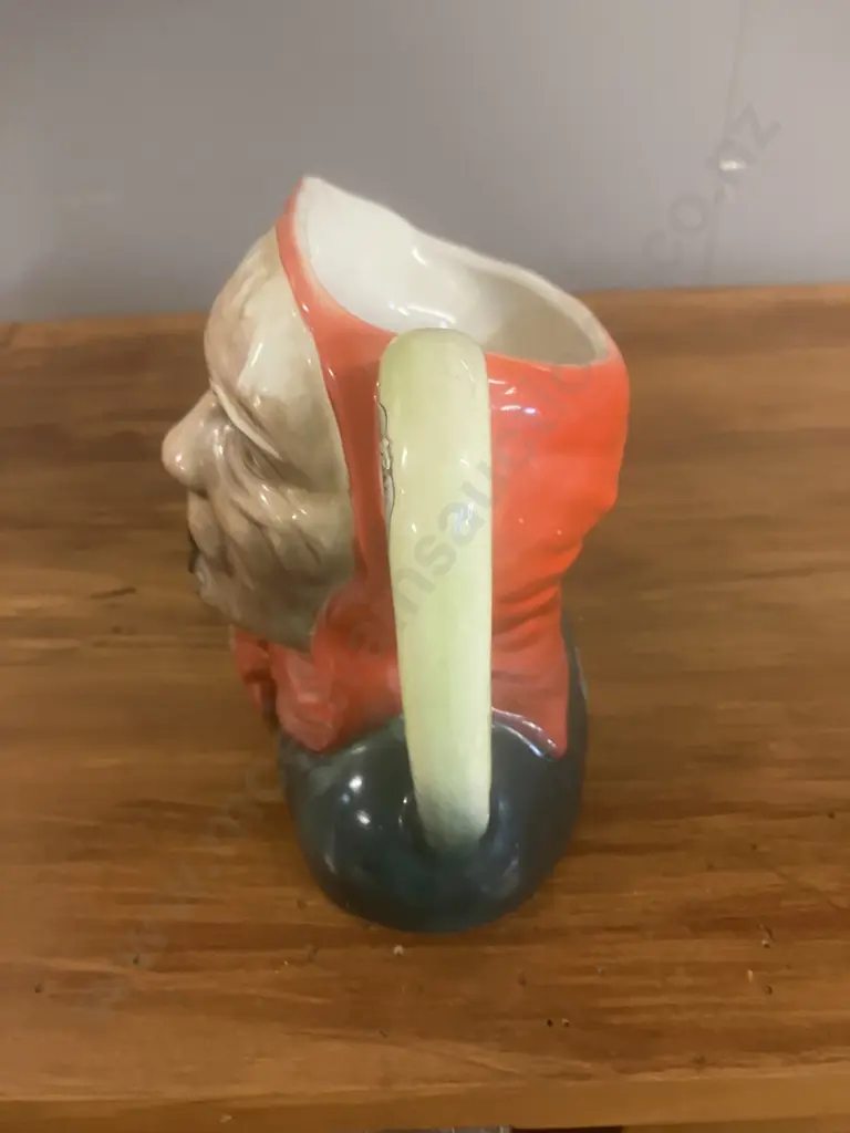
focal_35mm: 28
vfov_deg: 63.4
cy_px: 566
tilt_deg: -38.8
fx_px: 917
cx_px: 425
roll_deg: +2.6
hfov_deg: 49.7
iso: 320
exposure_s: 1/25
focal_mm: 3.99
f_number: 1.8
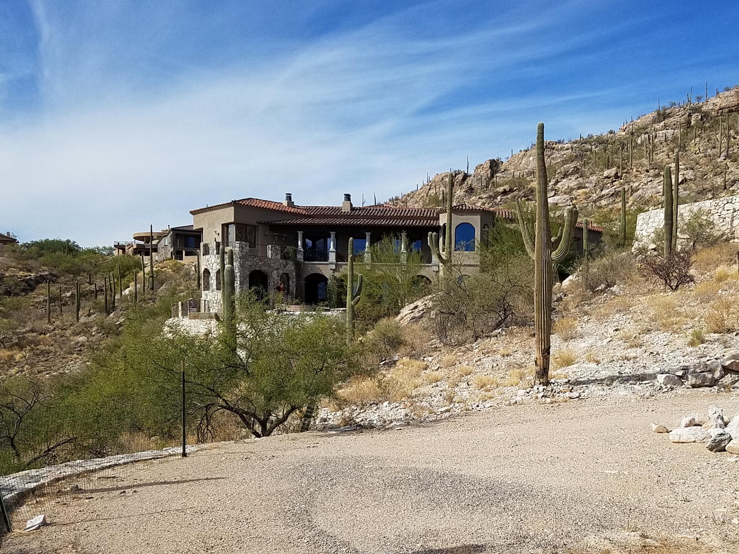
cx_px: 466
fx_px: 790
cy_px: 355
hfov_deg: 49.6
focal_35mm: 37
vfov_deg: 38.4
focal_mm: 4.2
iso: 50
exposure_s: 1/3784
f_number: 1.7
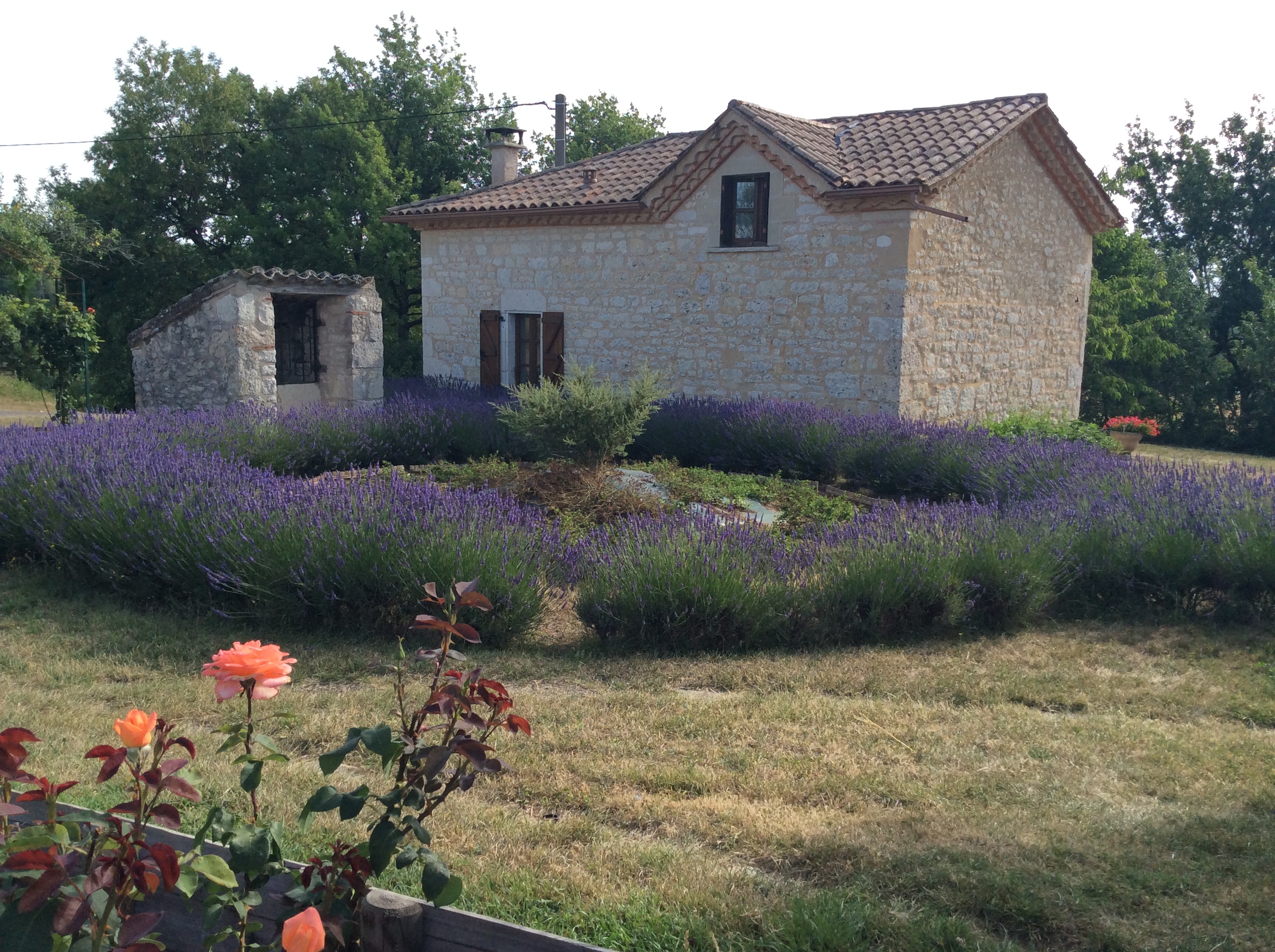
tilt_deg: -7.6
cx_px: 638
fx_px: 1177
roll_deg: -0.3
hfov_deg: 56.9
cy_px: 476
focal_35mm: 32
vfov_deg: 44.1
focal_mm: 3.3
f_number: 2.4
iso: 32
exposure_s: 1/615
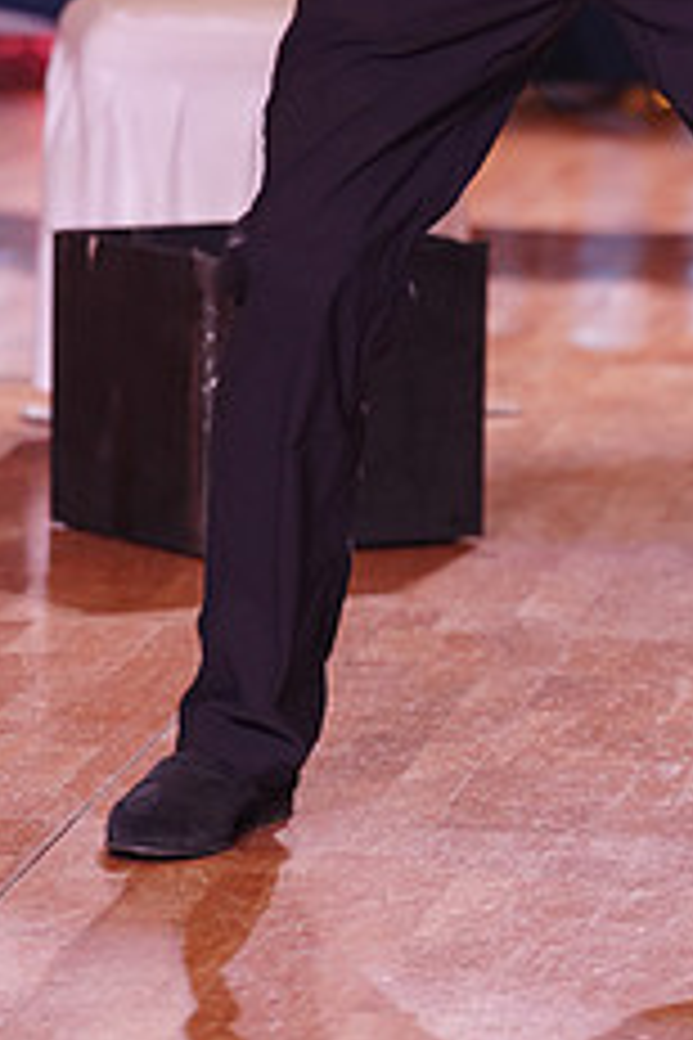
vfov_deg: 6.5
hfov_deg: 4.3
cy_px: -261
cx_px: 673
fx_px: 9153
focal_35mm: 317
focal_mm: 126
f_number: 2.8
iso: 800
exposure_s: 1/250
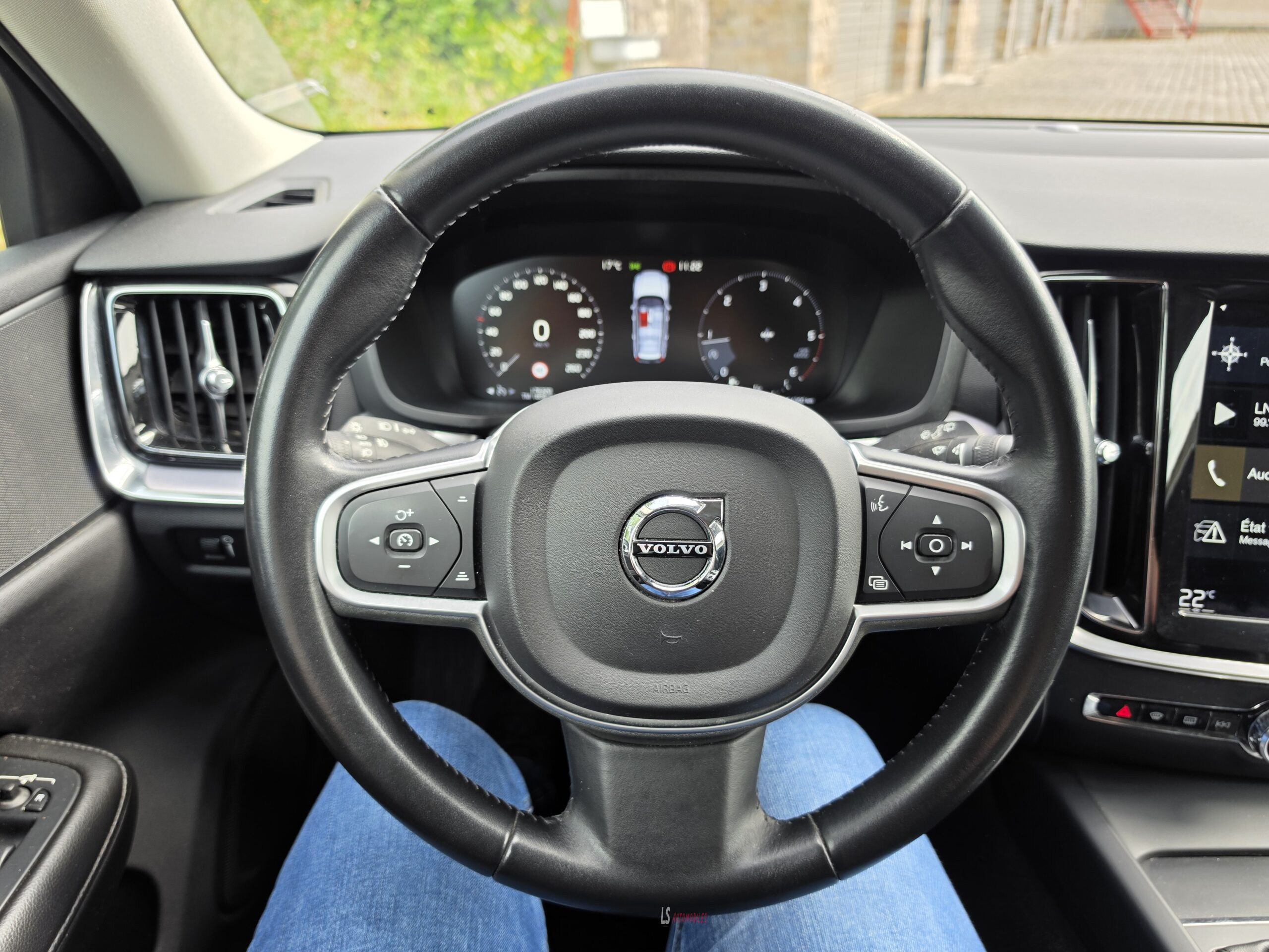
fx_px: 843
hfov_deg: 73.9
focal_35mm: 23
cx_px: 634
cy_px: 476
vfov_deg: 58.9
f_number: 1.4
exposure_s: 1/180
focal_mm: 6.5
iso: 25
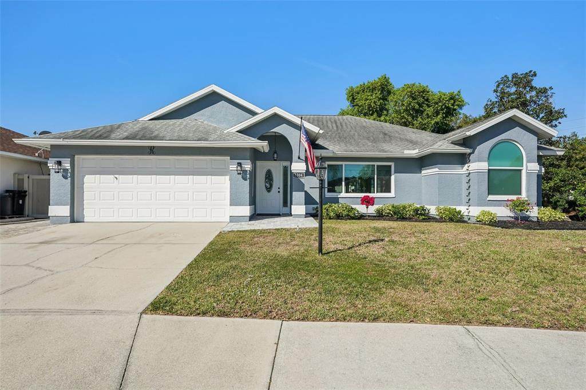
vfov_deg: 63.2
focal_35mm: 20
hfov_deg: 85.4
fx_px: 317
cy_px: 195
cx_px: 293
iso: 400
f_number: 8
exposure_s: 1/2000
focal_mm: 19.5
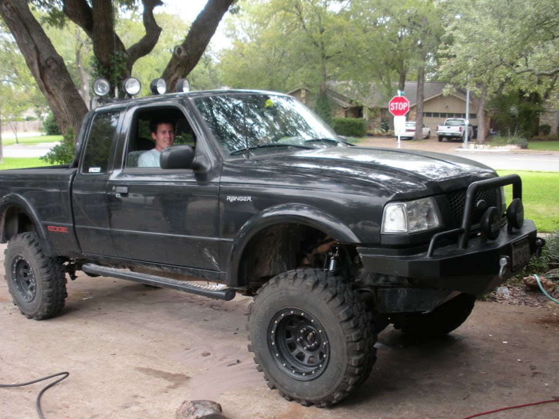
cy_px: 222
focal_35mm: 38
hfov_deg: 48.9
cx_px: 258
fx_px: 614
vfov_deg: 37.7
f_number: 3.5
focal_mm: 6.3
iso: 98
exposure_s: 1/59.6
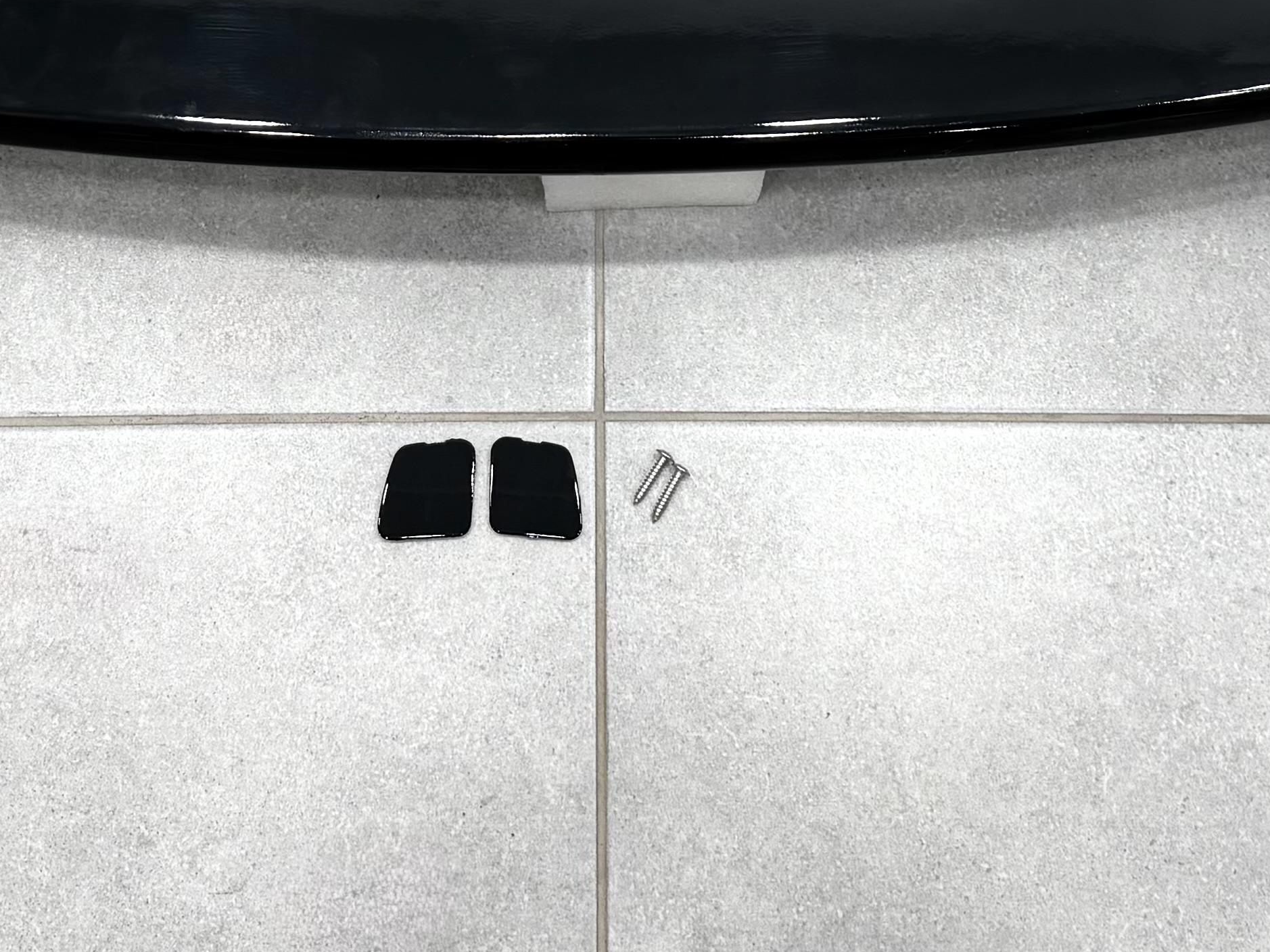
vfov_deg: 27.0
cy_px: -2
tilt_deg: -66.6
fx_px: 1871
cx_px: 560
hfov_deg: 37.4
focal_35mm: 51
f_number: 1.78
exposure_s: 1/355
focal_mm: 6.76
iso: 80
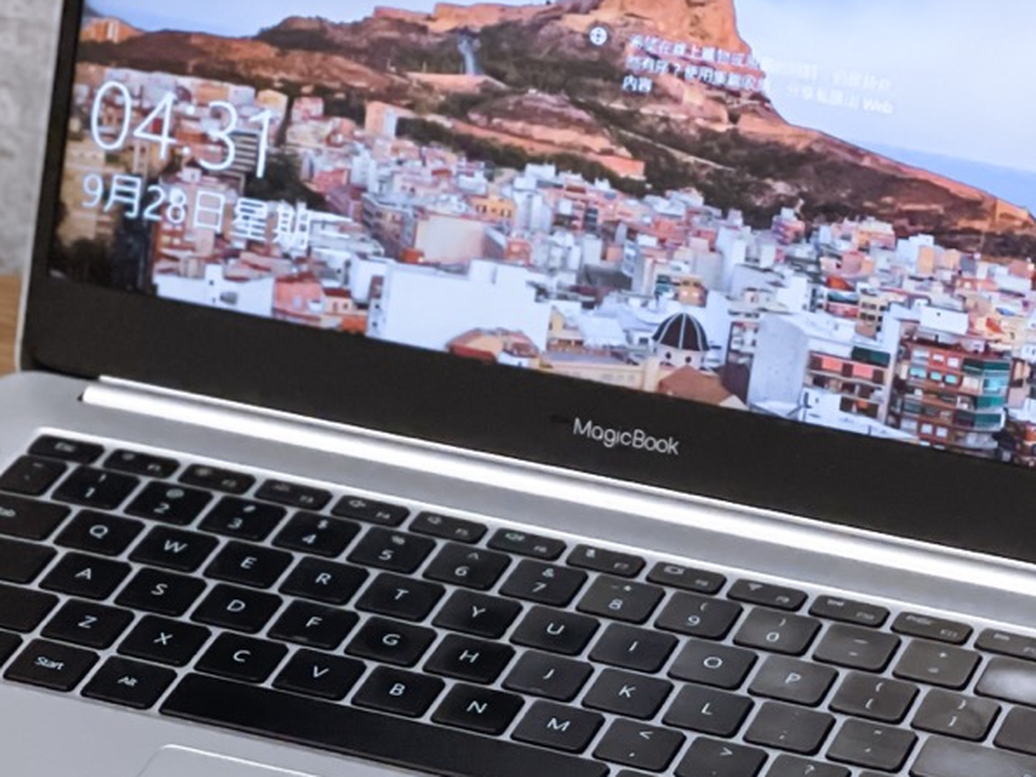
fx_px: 4699
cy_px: 676
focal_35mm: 157
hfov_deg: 12.6
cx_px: 546
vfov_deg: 9.4
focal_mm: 6
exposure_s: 1/40
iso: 160
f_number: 2
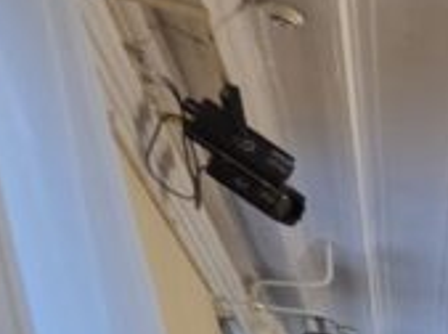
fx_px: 1020
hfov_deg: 12.3
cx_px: 1272
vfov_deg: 11.9
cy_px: 941
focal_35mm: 79
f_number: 1.9
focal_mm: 2.2
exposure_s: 1/50
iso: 160
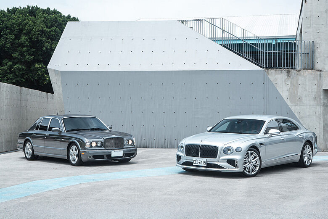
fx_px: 620
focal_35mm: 68
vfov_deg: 20.0
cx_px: 164
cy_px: 110
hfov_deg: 29.6
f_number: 5.6
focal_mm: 68
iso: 100
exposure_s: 1/60
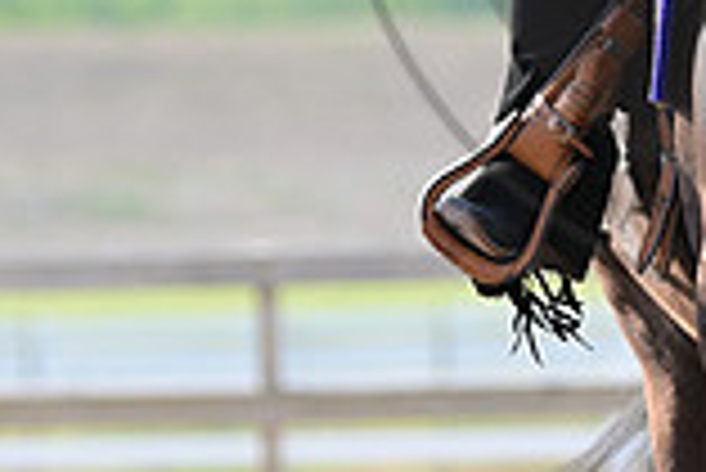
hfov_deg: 3.2
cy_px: -191
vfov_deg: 2.1
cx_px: 863
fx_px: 12661
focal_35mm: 645
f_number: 4.5
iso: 1000
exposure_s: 1/2000
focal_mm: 175
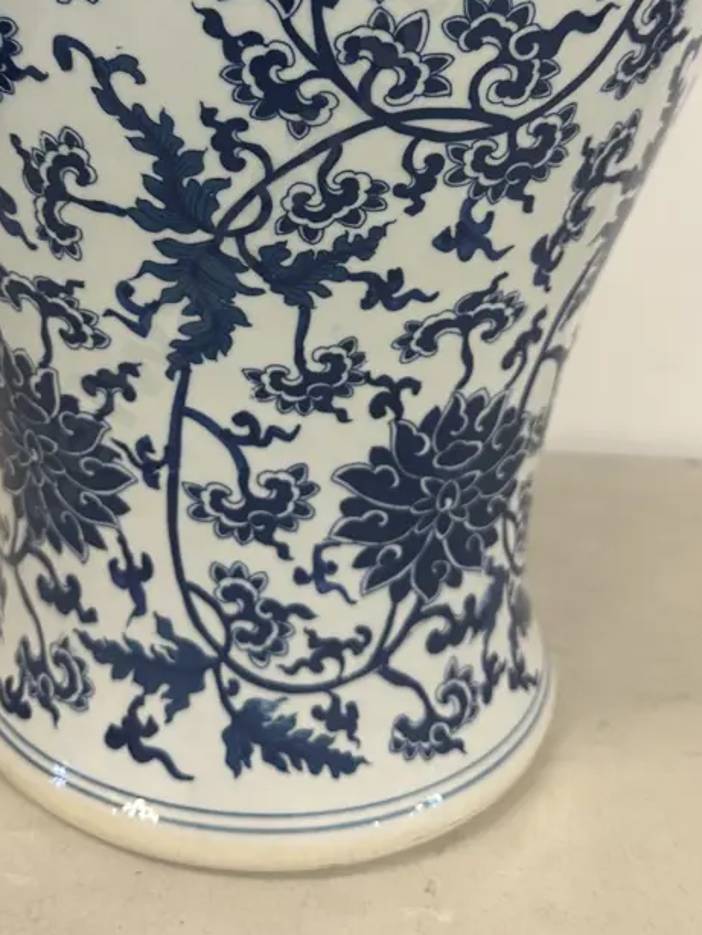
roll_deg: -0.8
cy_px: 199
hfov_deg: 35.8
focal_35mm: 40
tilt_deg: -13.7
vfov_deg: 44.7
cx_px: 266
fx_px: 1081
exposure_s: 1/50
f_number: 1.78
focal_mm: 6.86
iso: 160
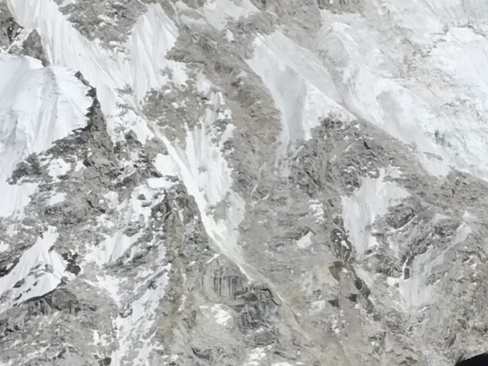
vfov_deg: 6.4
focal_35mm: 232
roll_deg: +10.7
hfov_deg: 8.2
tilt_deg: +12.7
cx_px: 911
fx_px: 3271
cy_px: 355
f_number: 2.8
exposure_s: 1/2907
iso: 20
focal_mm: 6.6
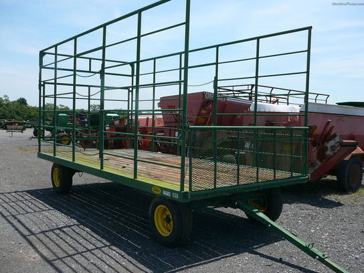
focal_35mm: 35
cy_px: 136
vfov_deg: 40.7
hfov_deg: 52.6
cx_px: 182
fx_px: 368
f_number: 5
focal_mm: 5.2
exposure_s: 1/500
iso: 80
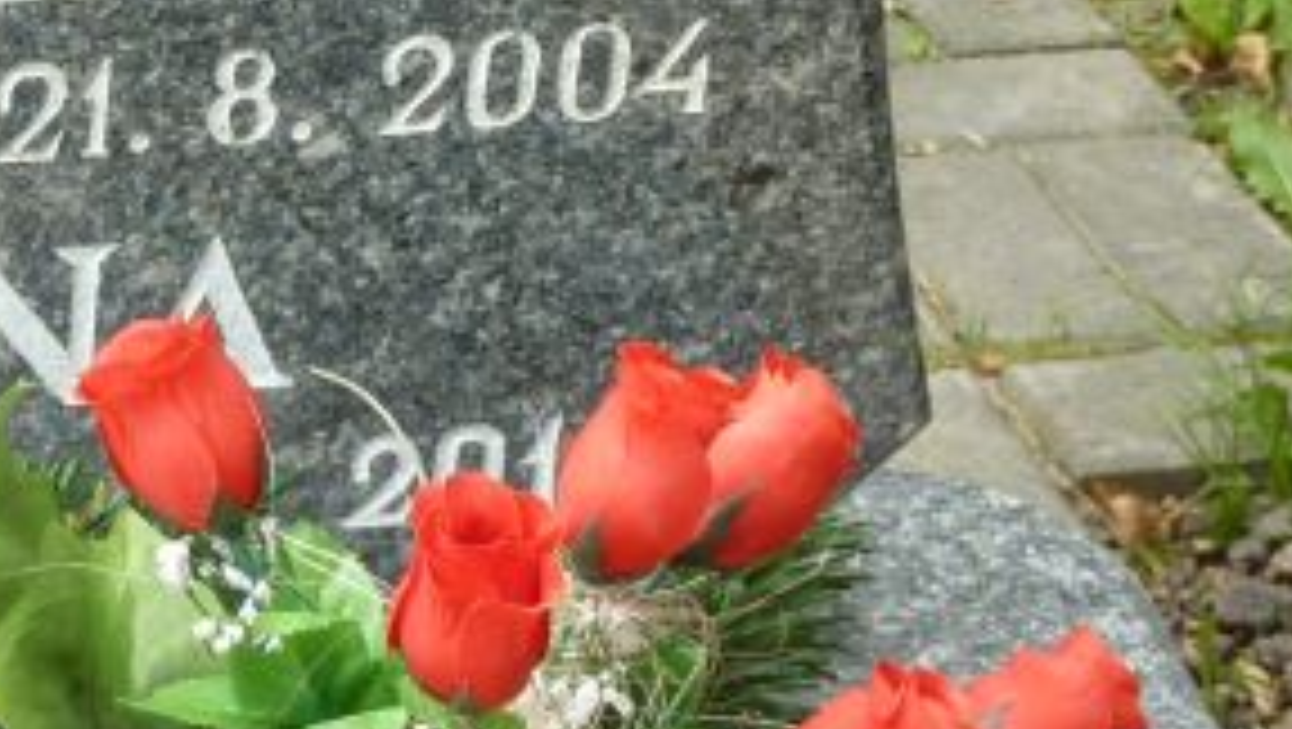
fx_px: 6137
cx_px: -351
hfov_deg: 11.7
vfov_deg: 6.7
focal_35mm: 179
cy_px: -351
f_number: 3.9
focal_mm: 9.7
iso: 80
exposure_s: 1/80
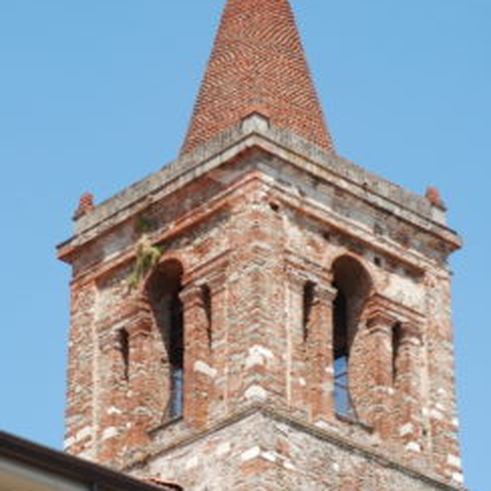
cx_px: 224
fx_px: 2182
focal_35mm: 136
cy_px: 330
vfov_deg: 12.8
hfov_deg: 12.8
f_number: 16
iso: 100
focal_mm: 52
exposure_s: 1/30
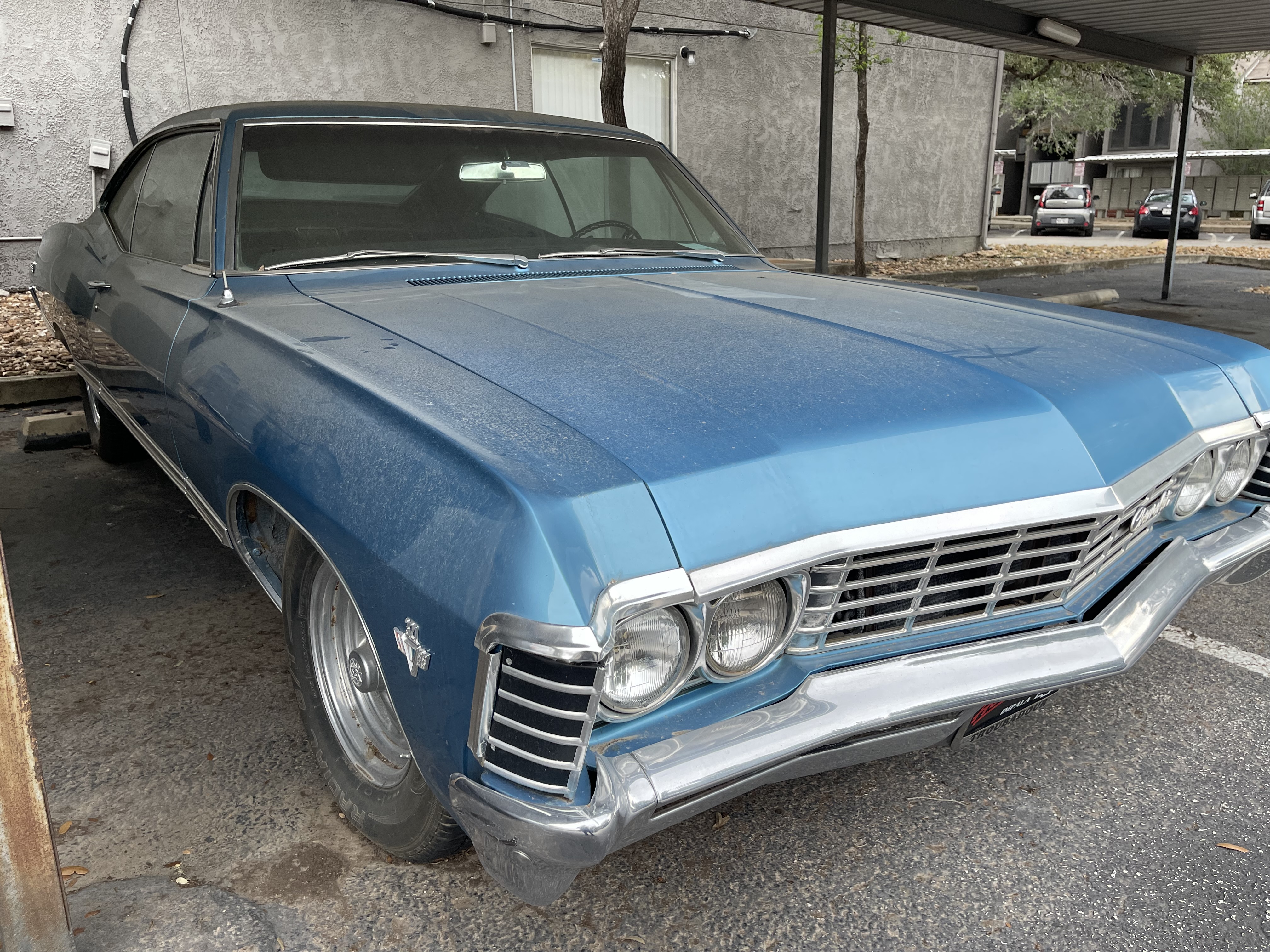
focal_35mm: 25
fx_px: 917
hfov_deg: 69.4
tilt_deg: -16.2
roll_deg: +0.4
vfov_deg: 54.9
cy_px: 476
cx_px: 635
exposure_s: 1/121
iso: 80
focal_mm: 5.1
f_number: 1.6
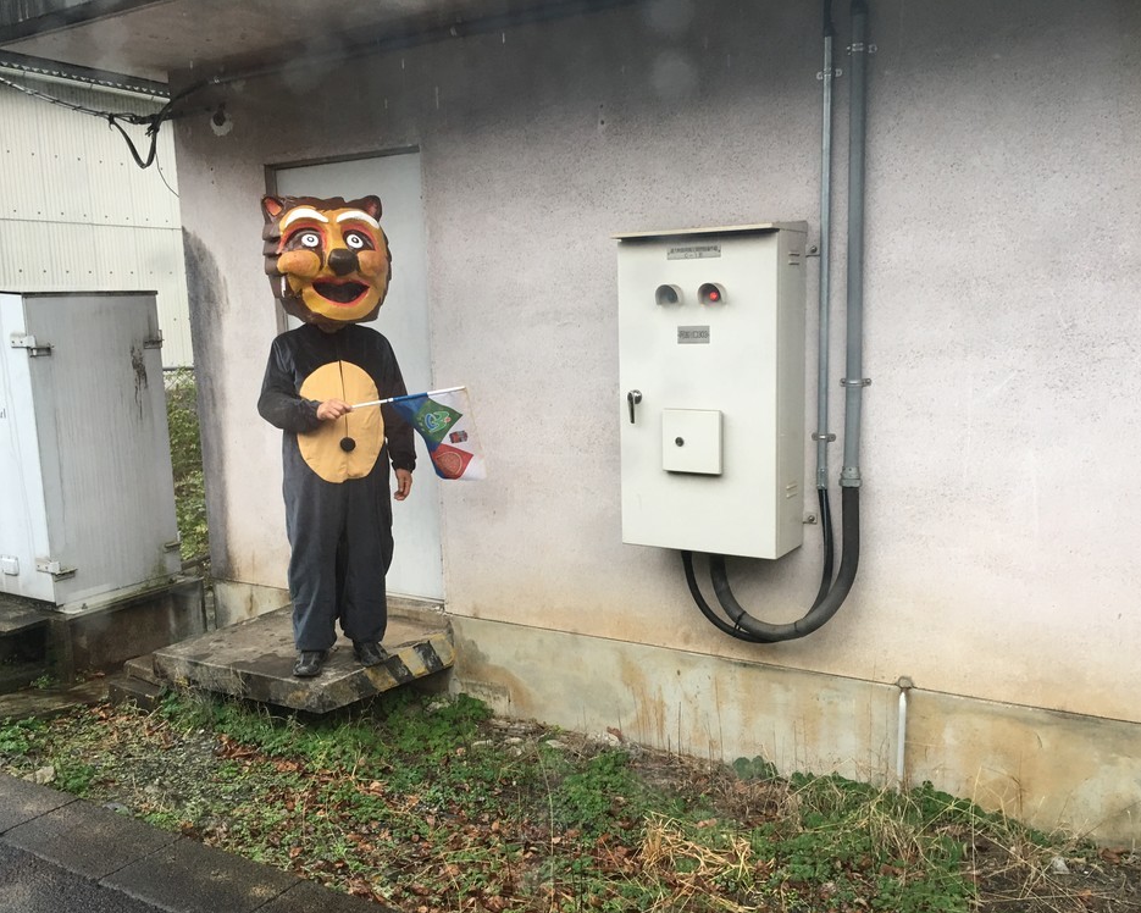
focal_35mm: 31
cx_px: 564
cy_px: 466
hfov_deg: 57.2
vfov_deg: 47.1
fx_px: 1047
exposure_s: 1/30
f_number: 2.2
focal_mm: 4.15
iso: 40
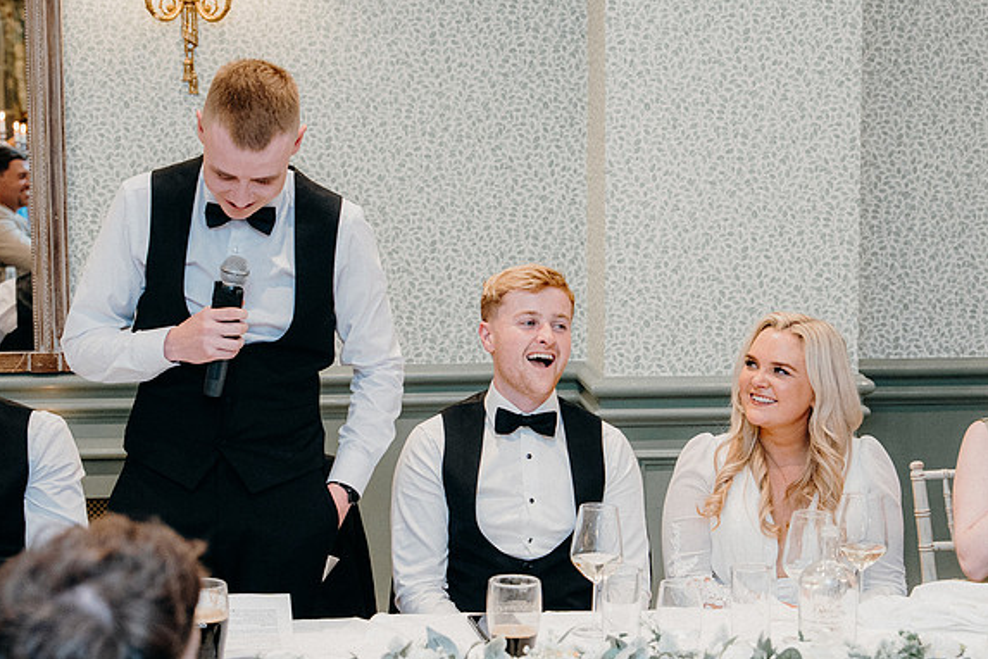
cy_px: 330
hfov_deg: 25.7
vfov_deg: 17.3
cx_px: 491
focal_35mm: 79
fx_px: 2168
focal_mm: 52
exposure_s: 1/160
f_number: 3.5
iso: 2500
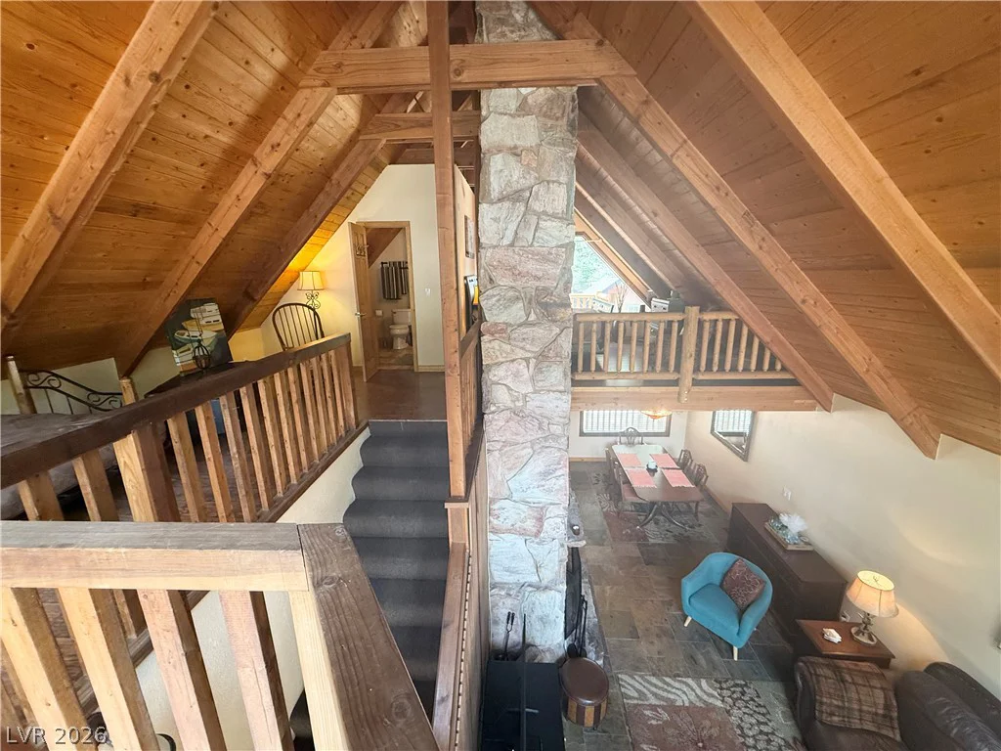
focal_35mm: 14
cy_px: 376
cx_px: 500
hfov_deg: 102.1
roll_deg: +0.7
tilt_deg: -14.6
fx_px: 405
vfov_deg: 85.7
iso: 400
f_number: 2.2
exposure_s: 1/120
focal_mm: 2.22
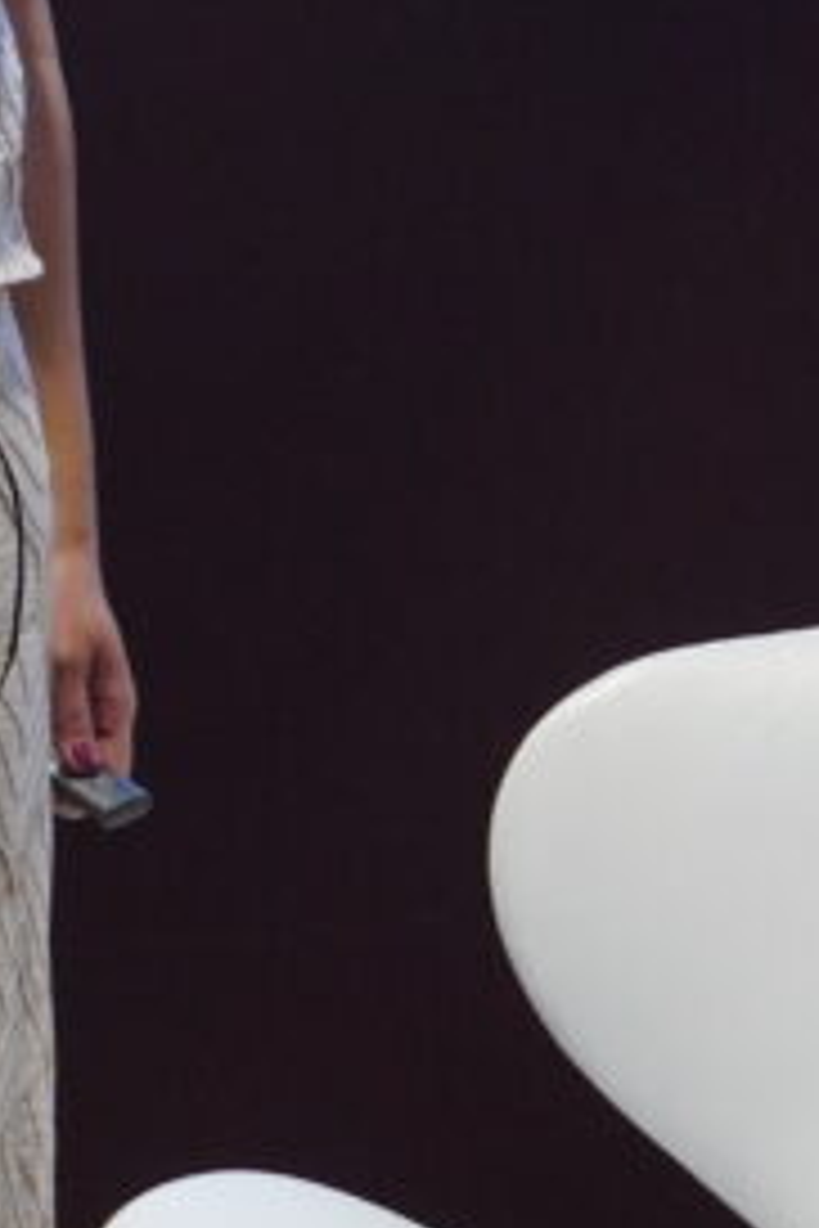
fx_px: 9588
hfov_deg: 4.9
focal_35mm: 281
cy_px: -157
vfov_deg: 7.3
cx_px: -218
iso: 1600
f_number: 5.6
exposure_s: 1/160
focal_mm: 50
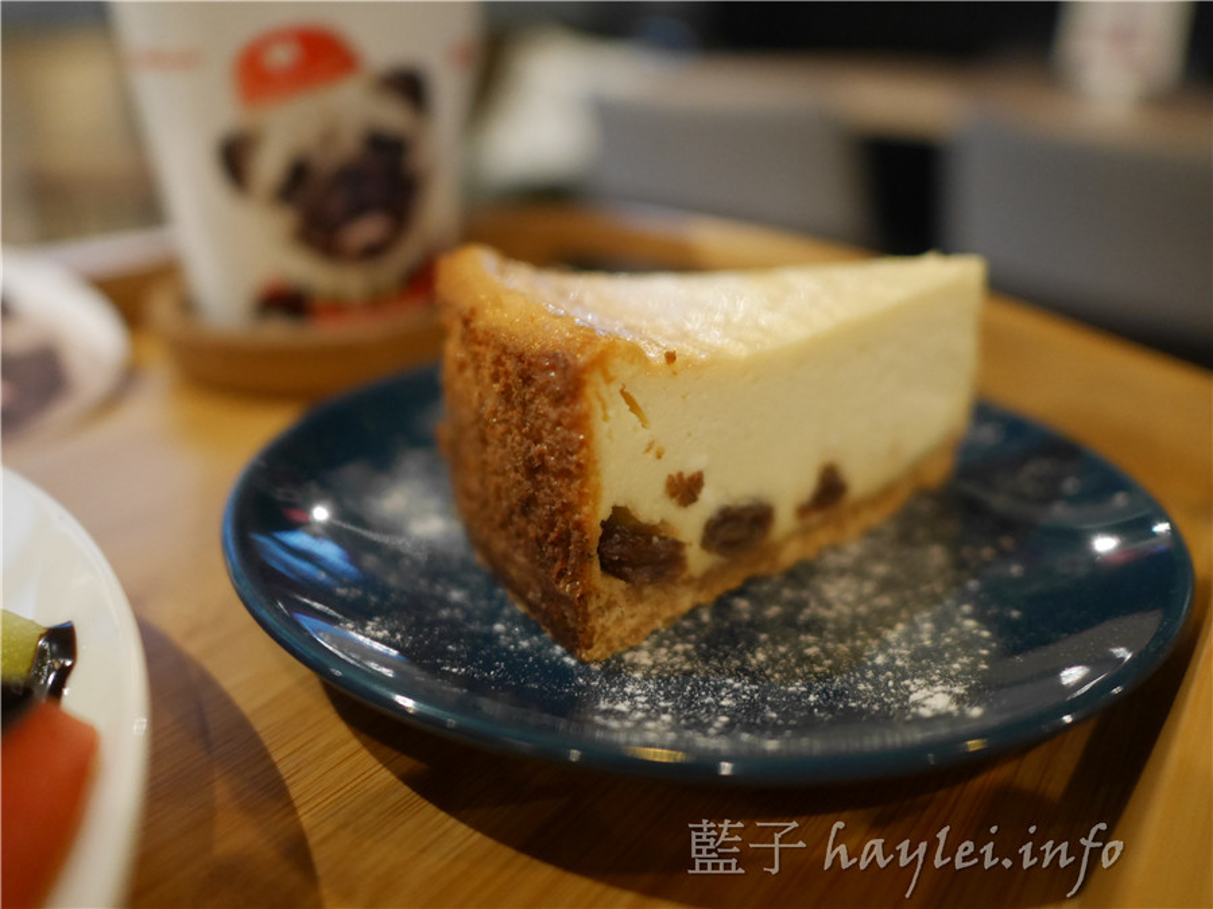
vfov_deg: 46.8
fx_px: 1051
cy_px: 454
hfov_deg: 60.0
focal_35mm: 30
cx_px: 606
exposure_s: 1/60
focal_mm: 15
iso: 1600
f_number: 1.7
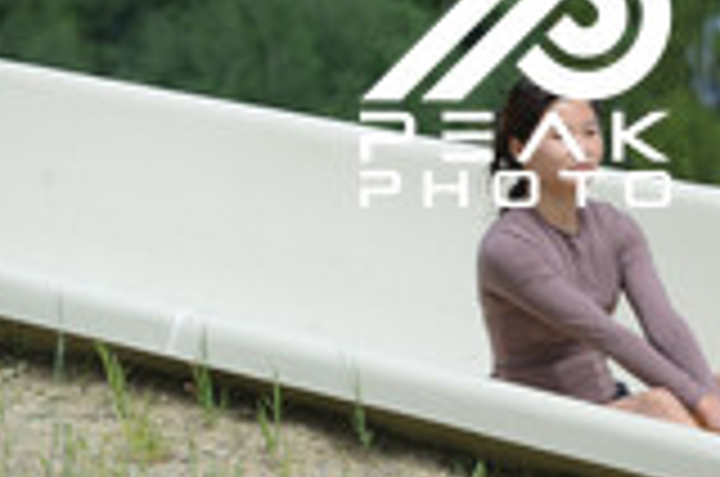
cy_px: 484
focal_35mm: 489
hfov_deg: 4.2
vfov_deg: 2.8
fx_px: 9760
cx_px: 832
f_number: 6.3
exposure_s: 1/640
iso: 320
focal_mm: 195
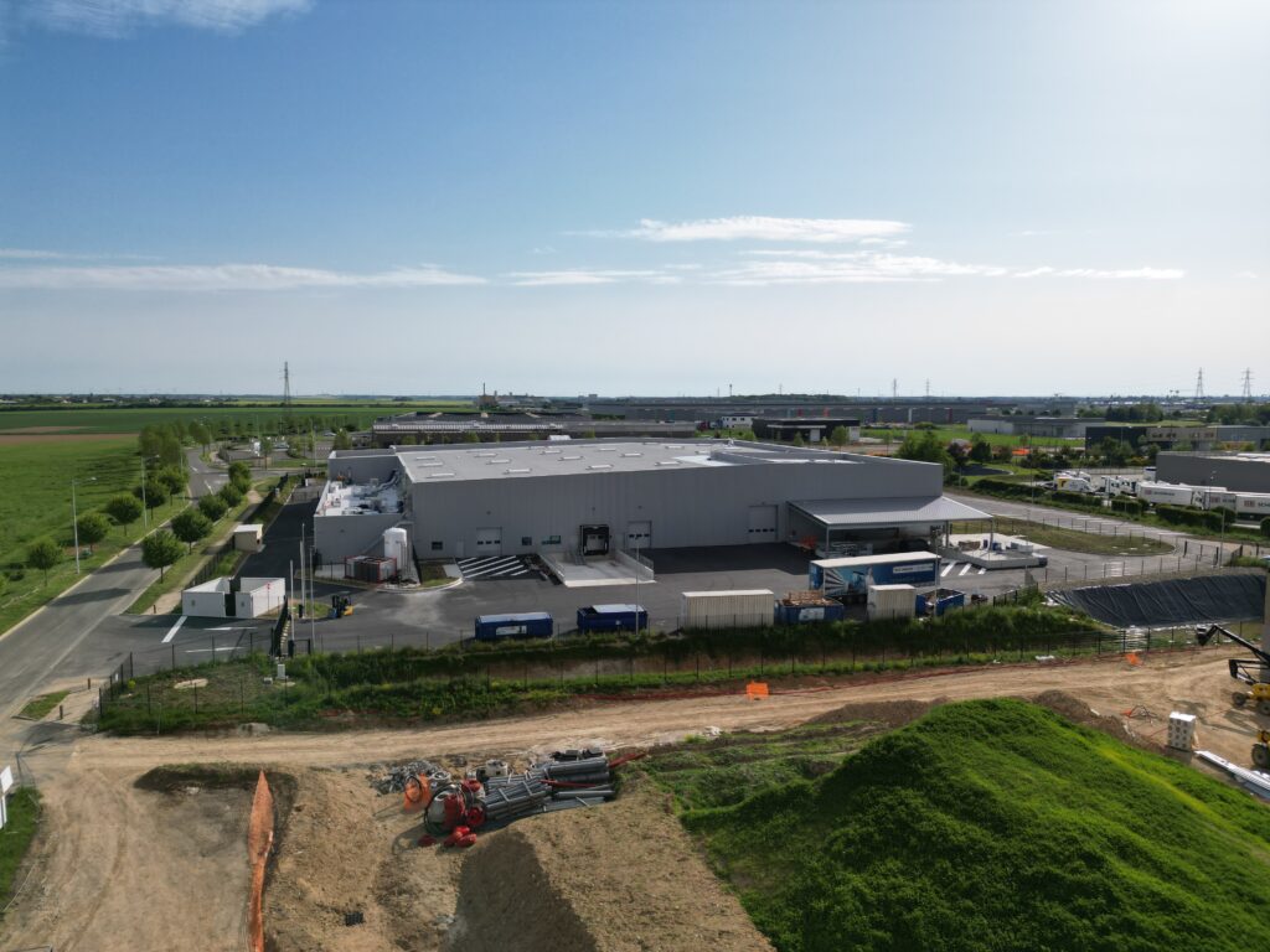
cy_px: 476
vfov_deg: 56.8
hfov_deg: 71.6
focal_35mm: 24
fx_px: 881
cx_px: 635
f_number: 1.7
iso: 140
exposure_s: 1/6400
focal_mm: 6.72
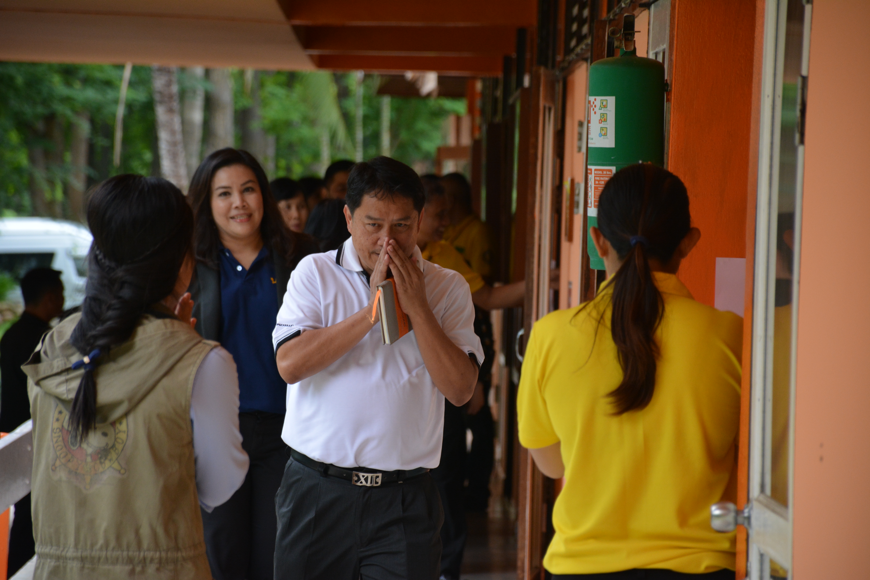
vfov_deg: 6.5
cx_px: 435
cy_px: 290
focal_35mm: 210
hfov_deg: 9.8
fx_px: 5075
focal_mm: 140
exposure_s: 1/250
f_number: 5.6
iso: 800
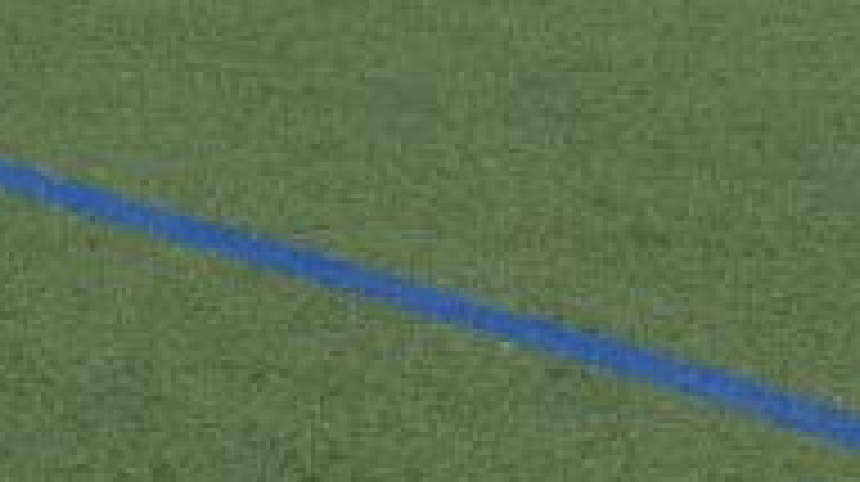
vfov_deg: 3.7
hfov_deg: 6.7
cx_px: 77
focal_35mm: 320
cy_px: -487
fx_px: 7290
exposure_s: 1/320
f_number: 9
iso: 200
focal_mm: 38
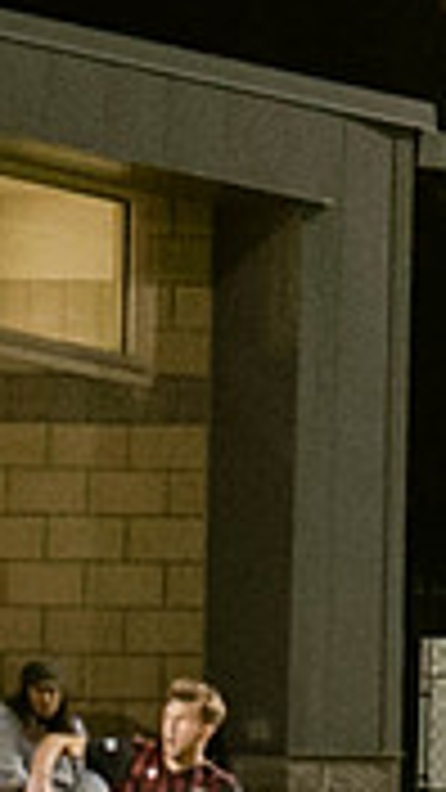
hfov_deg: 1.1
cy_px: 537
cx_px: -2790
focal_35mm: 1063
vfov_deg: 2.0
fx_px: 22349
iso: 2000
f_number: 4
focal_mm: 70
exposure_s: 1/160
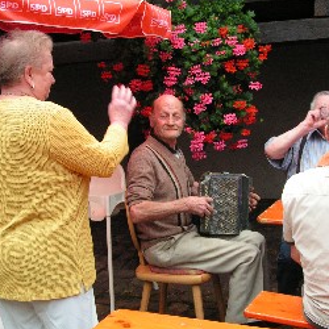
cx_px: 197
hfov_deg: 29.0
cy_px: 164
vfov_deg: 29.1
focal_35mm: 59
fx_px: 634
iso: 100
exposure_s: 1/60
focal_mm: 8.2
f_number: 3.2
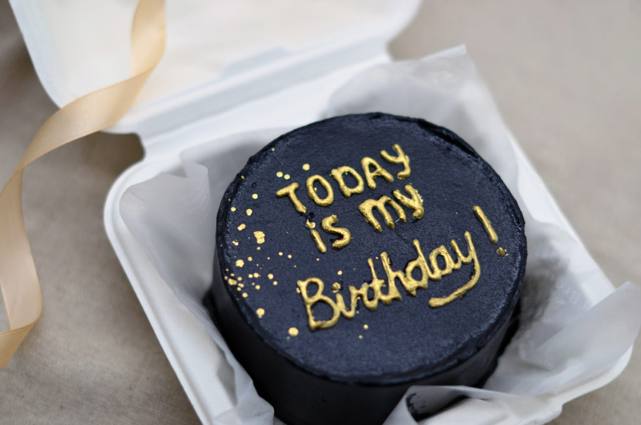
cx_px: 320
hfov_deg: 27.0
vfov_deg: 18.1
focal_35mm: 75
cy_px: 212
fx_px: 1333
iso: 100
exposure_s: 1/640
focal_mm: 50
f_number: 2
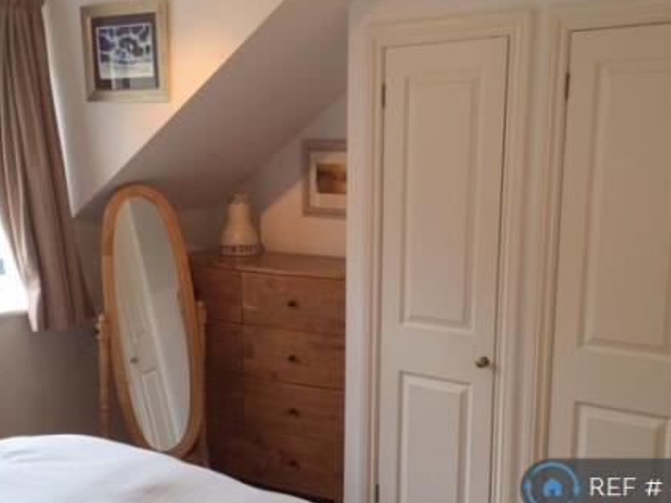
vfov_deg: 35.8
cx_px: 301
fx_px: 775
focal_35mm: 40
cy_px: 298
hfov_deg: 46.7
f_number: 2.2
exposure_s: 1/60
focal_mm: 4.15
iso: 40
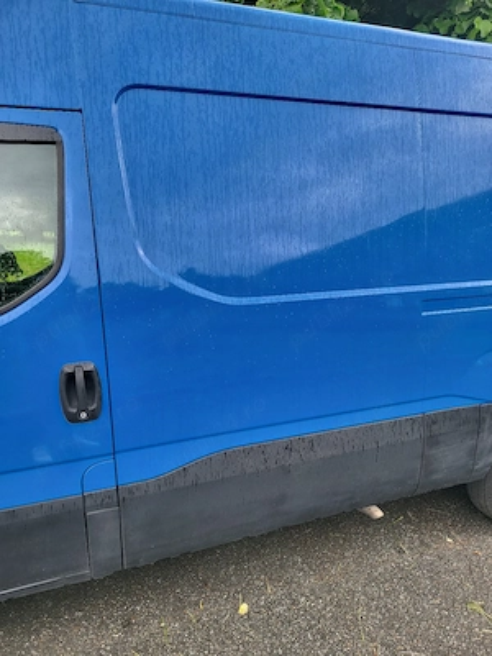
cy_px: 328
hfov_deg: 56.8
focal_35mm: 24
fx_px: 455
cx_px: 246
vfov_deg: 71.6
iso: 40
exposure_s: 1/127
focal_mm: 5
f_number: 1.8
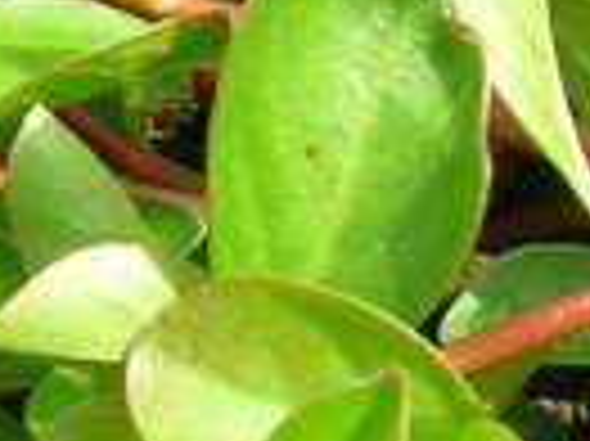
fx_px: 3968
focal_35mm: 233
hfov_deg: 8.5
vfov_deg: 6.4
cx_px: 531
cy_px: 407
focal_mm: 5.7
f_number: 4.9
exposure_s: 1/163
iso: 50
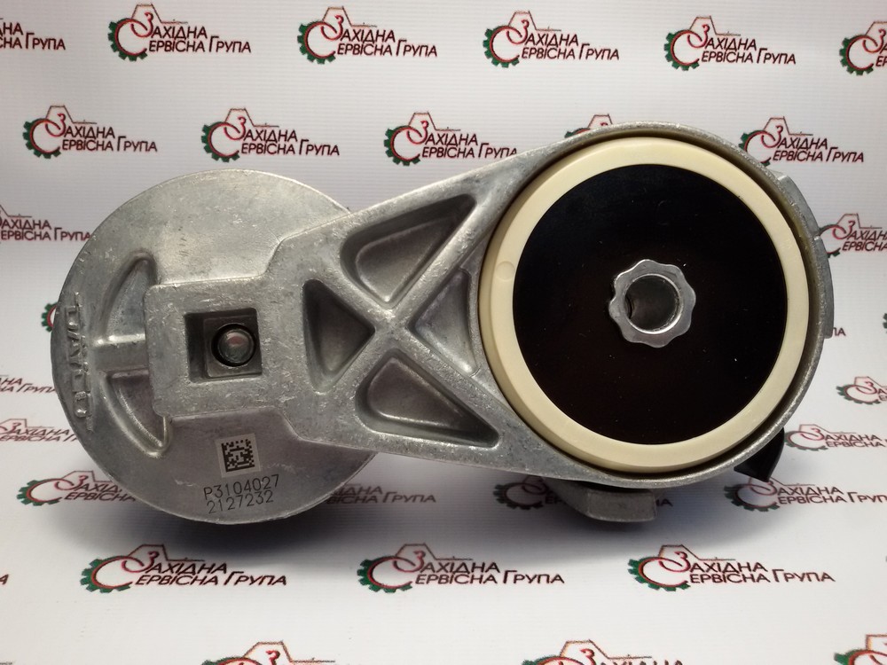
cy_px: 332
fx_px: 794
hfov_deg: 58.4
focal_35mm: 31
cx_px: 444
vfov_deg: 45.4
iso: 64
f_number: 2.4
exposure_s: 1/100
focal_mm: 2.93
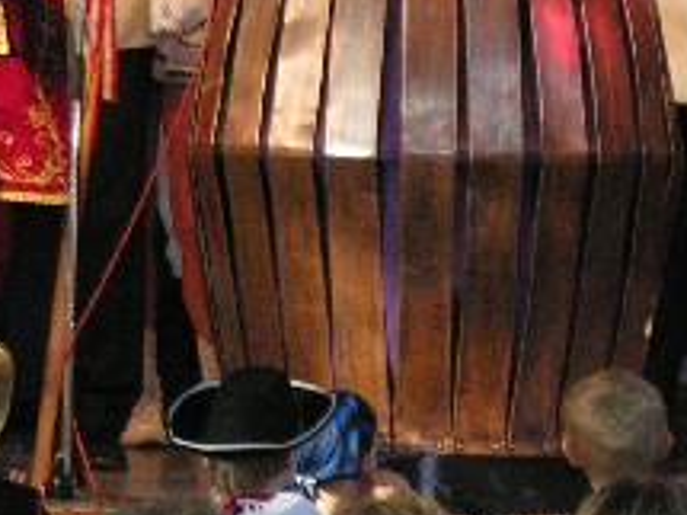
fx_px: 14182
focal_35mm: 715
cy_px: -246
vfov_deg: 2.1
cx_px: 182
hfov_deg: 2.8
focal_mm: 49
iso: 200
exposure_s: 1/30
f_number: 4.1
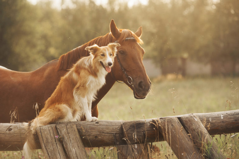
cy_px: 80
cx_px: 120
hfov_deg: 15.2
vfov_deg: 10.1
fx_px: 896
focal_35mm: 135
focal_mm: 135
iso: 400
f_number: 4.5
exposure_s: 1/1000
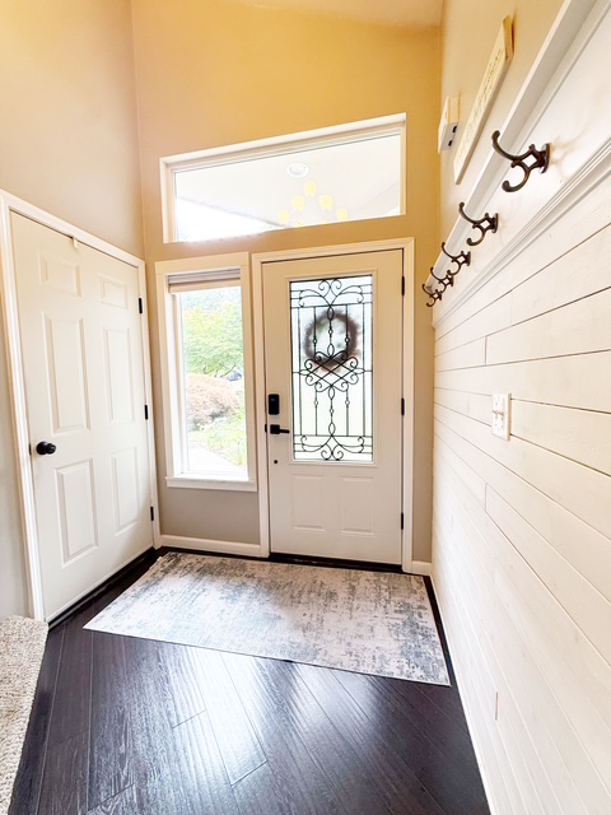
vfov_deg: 102.1
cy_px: 408
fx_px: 329
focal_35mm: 14
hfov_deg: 85.7
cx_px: 306
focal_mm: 2.22
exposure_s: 1/120
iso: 100
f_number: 2.2
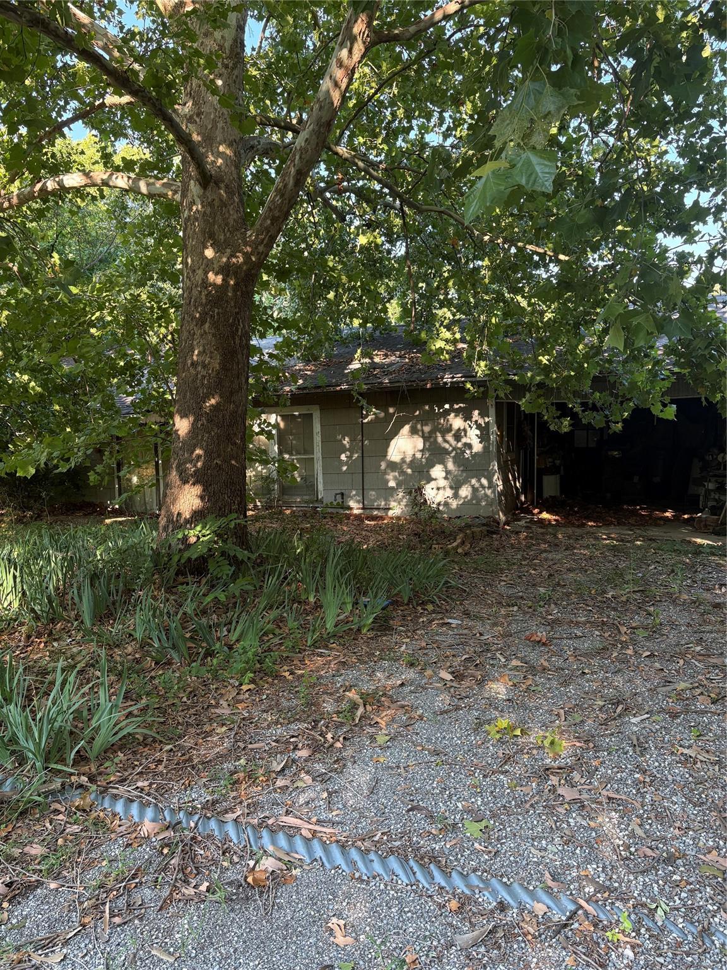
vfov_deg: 67.3
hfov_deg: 53.1
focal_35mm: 26
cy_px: 485
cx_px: 364
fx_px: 728
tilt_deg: -4.4
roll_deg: +0.1
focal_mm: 5.96
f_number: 1.6
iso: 125
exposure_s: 1/217
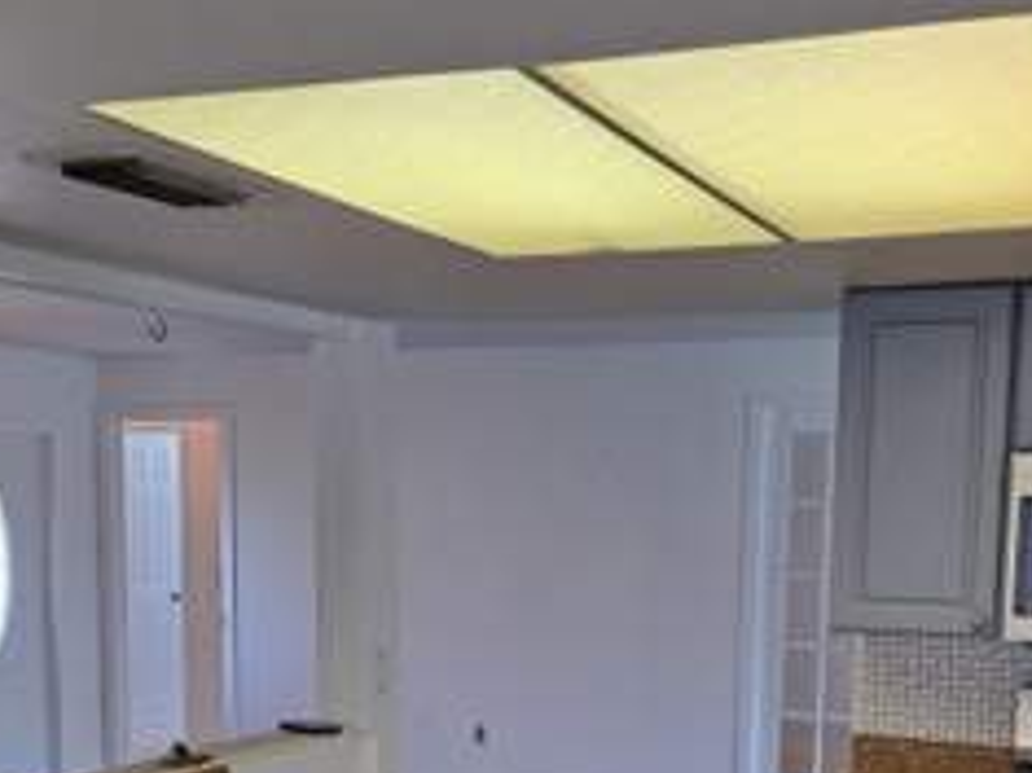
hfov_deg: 38.8
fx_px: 1460
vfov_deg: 28.7
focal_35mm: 49
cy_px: 674
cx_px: 588
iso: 80
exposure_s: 1/60
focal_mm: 5.23
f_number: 1.8
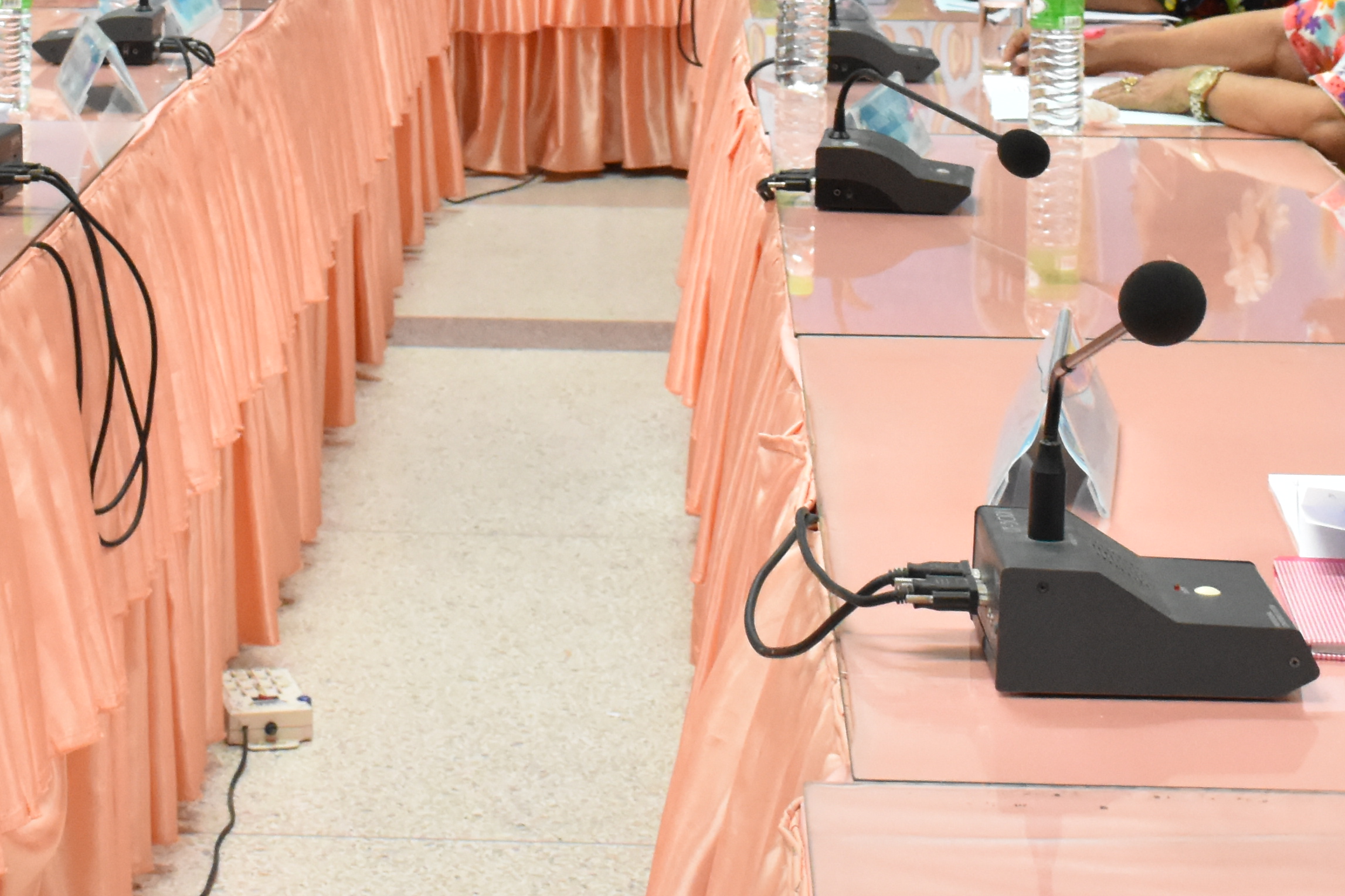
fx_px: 3810
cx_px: 624
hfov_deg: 20.0
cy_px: -240
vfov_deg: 13.0
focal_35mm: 102
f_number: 7.1
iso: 4000
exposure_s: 1/100
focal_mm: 26
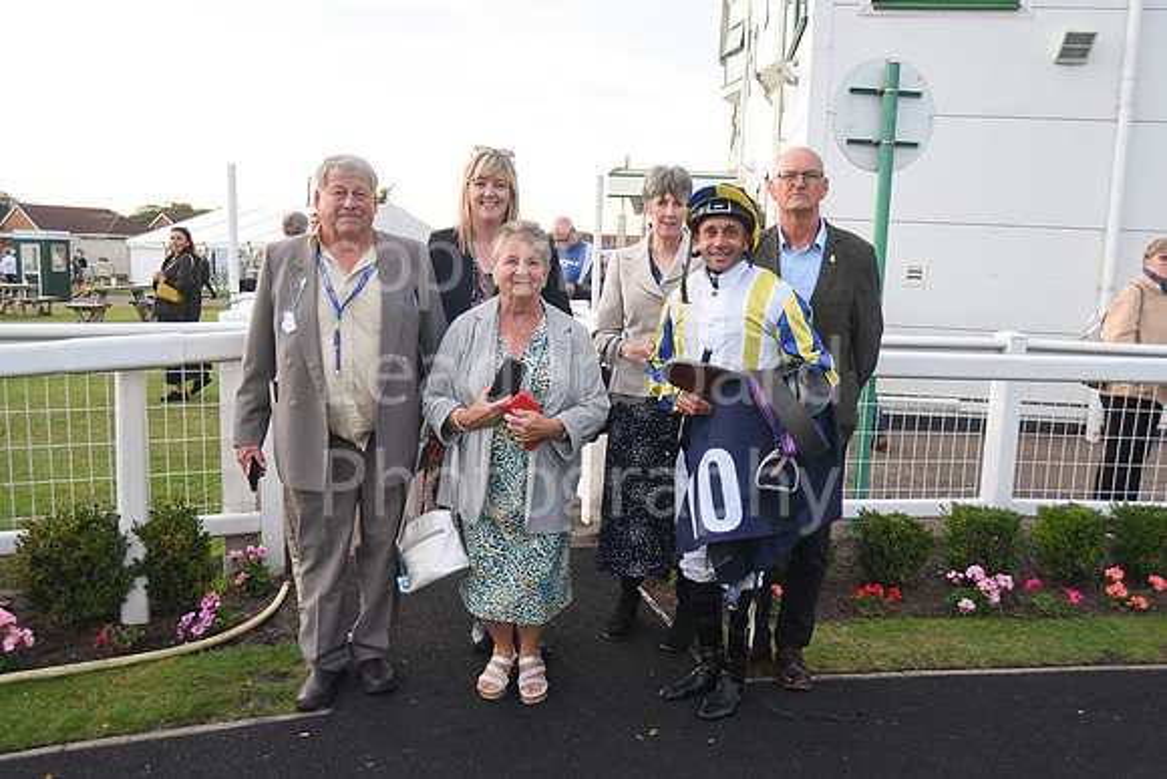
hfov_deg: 61.9
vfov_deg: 43.6
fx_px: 973
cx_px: 584
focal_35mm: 30
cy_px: 390
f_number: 5
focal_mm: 30
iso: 800
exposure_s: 1/500
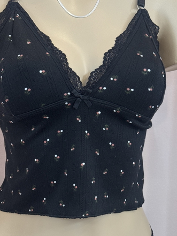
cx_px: 102
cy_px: 140
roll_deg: +0.7
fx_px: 395
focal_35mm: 58
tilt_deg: -5.9
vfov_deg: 33.1
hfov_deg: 25.2
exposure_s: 1/50
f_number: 1.78
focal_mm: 6.76
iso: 80
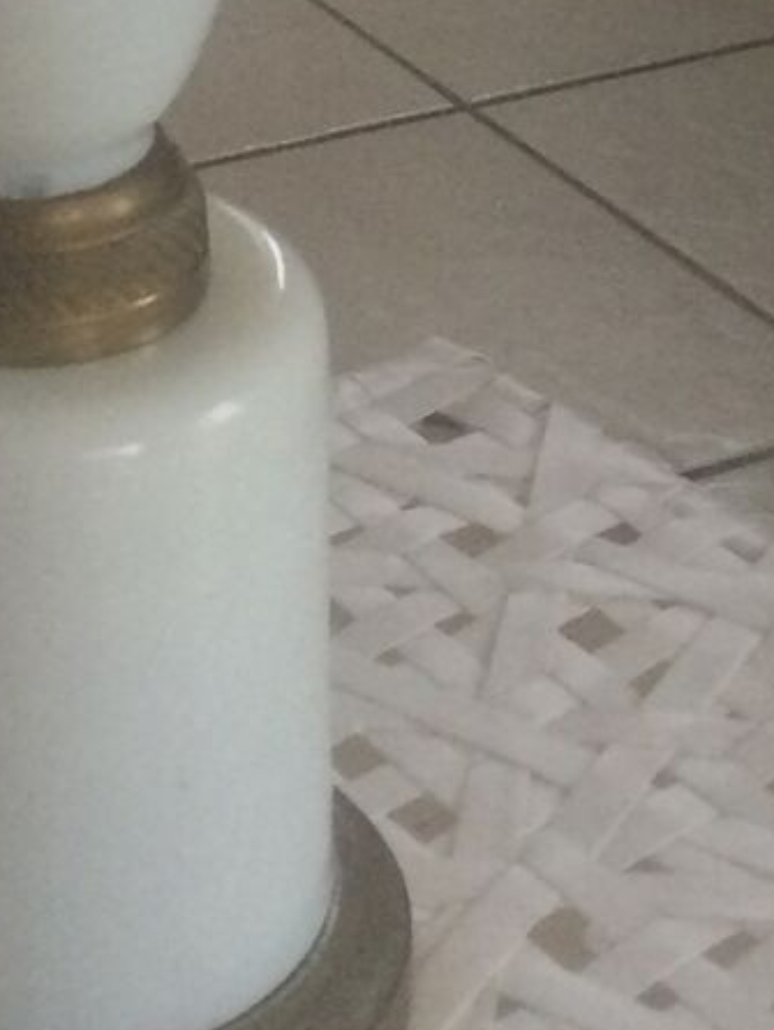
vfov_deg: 13.9
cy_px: -672
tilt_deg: -14.9
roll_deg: -1.8
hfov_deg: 11.4
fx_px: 3872
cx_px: 226
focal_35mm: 130
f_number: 2.2
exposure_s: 1/33
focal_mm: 4.15
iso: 200
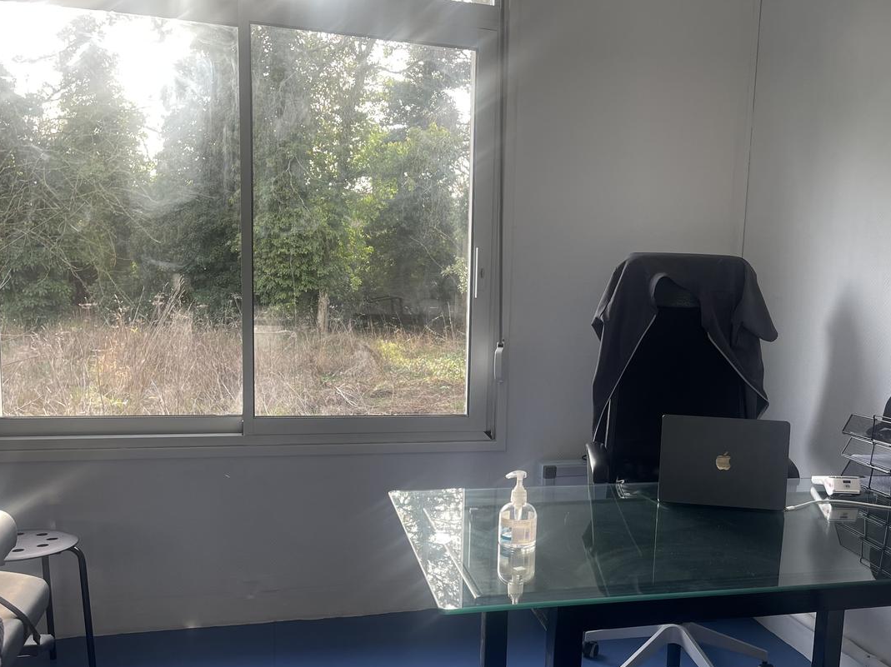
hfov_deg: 52.0
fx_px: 901
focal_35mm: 35
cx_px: 567
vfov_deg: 40.5
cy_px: 400
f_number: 1.6
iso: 64
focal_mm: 5.1
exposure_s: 1/121
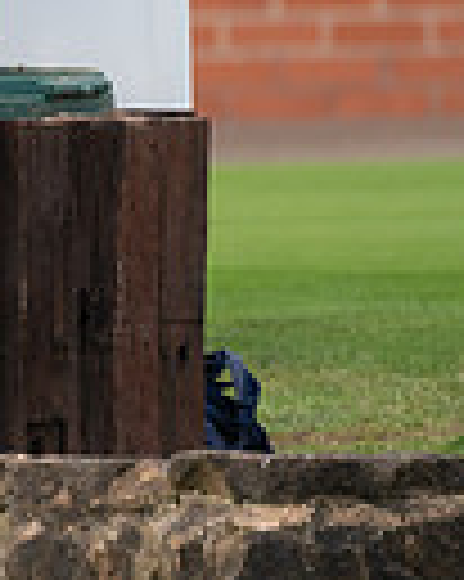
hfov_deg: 1.2
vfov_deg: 1.5
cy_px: -209
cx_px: -685
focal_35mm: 1268
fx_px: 21792
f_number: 5.6
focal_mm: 300
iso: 400
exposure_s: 1/400
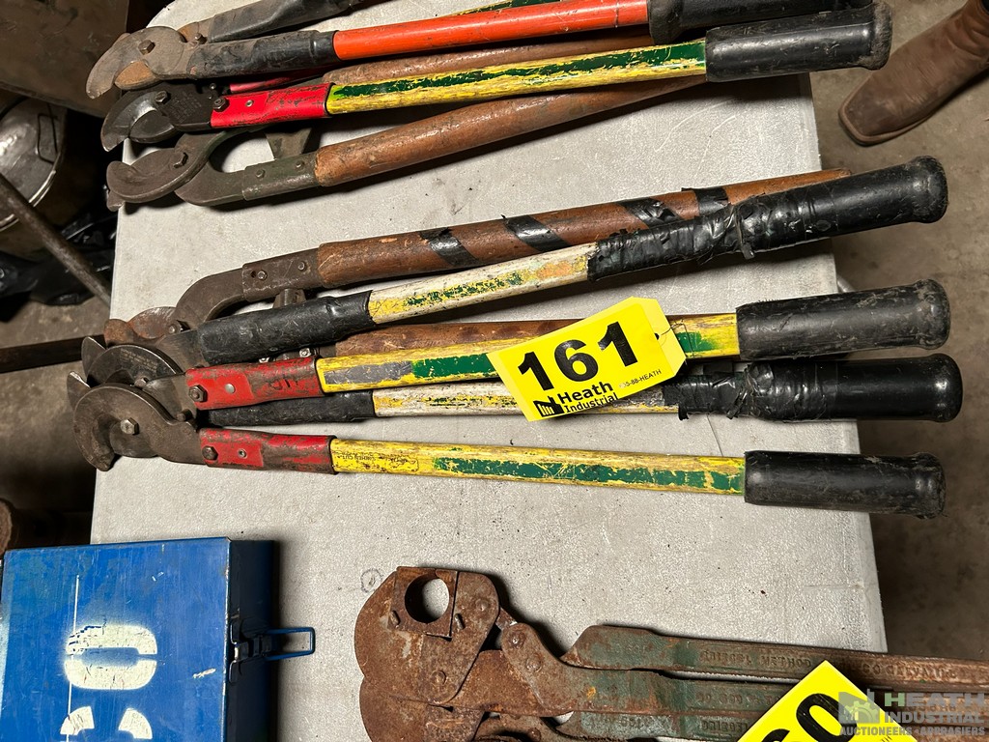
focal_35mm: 26
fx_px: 743
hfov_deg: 67.3
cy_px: 371
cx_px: 494
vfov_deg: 53.1
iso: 250
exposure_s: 1/60
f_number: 1.5
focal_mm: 5.7
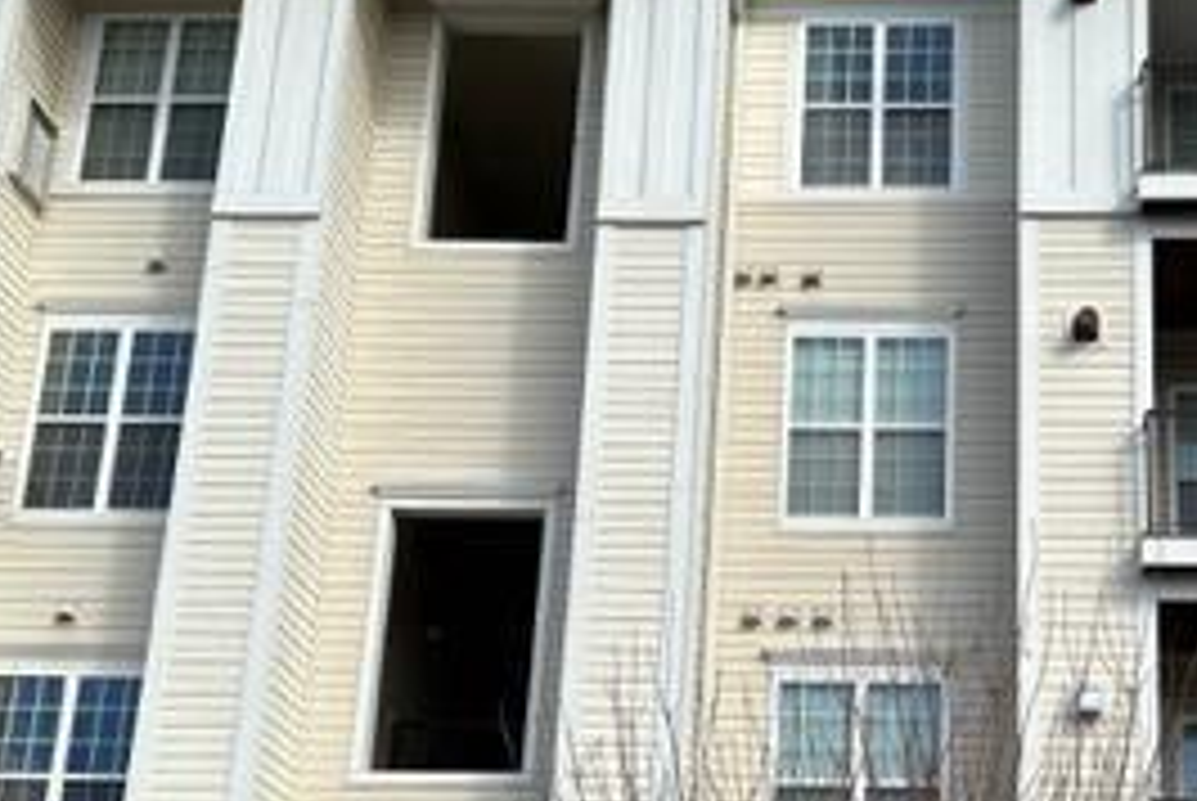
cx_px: 896
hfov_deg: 32.7
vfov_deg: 22.5
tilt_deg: +19.0
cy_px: 590
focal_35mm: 60
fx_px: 1997
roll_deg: -1.9
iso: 80
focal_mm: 6.86
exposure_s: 1/4762
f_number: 1.78
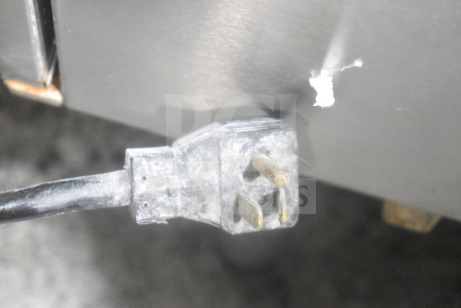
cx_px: 230
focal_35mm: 82
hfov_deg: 24.6
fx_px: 1057
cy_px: 154
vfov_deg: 16.6
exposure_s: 1/100
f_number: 5.6
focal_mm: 55
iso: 12800
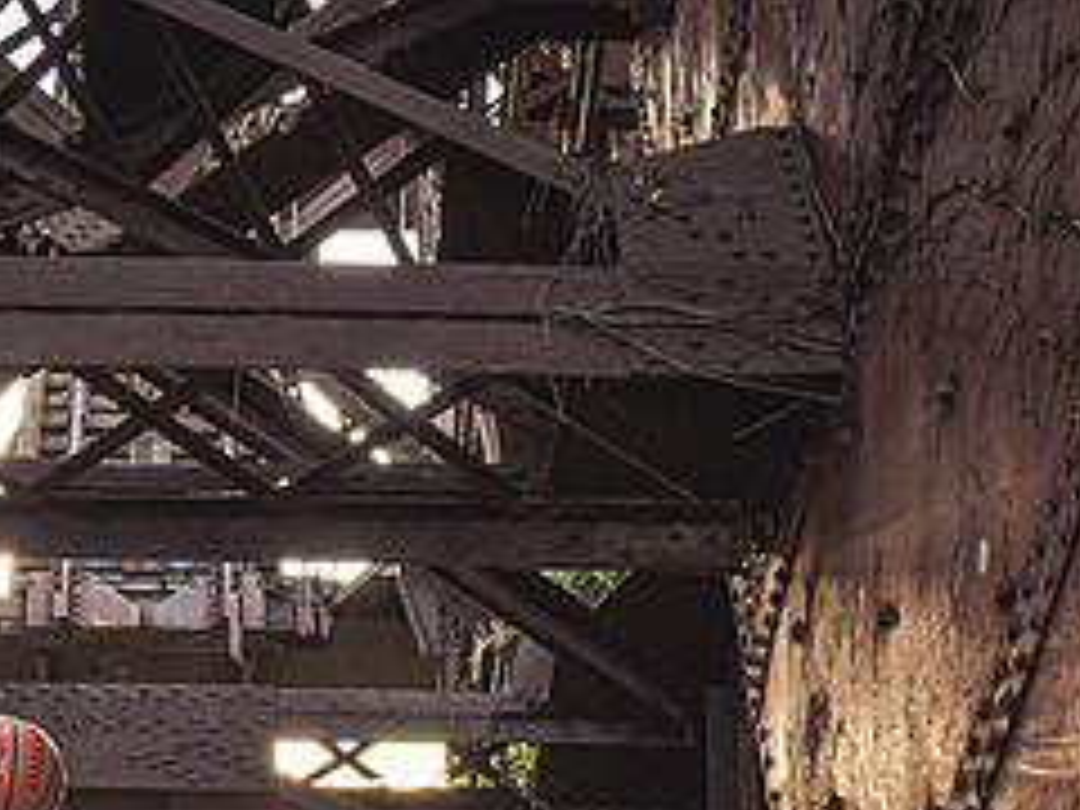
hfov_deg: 22.5
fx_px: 2652
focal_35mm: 85
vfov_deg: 16.6
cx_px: 112
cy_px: 974
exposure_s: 1/80
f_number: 3.5
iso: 160
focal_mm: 17
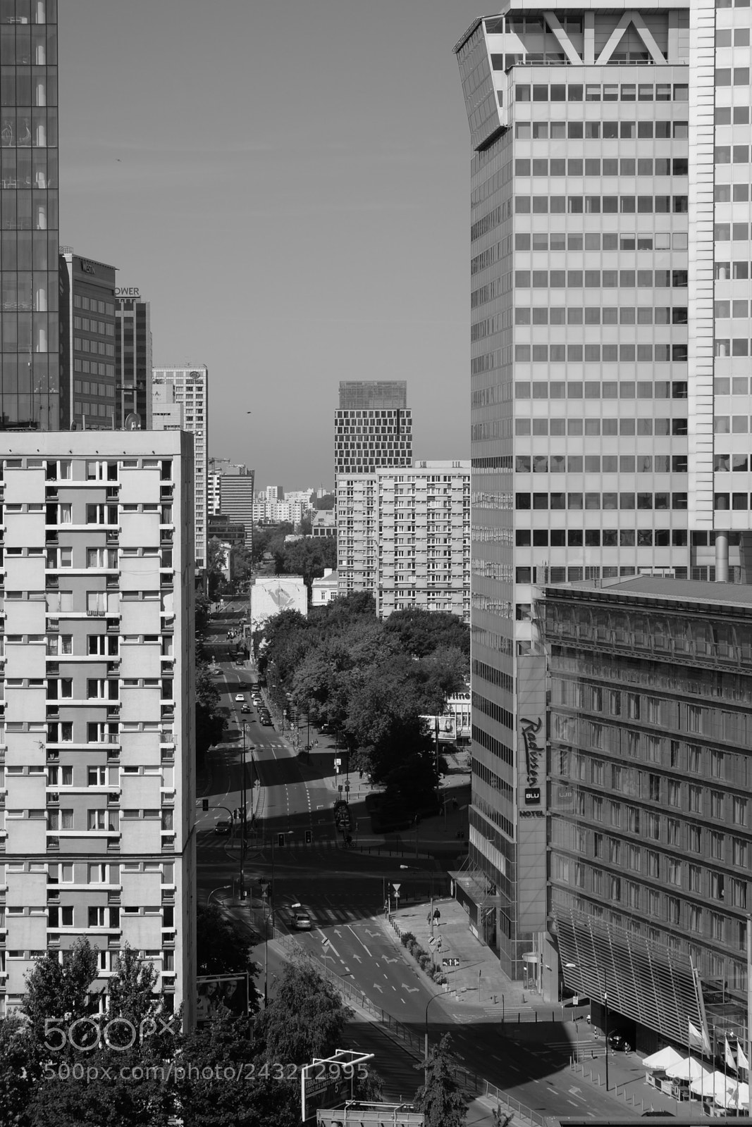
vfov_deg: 24.5
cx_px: 376
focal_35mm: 83
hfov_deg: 16.5
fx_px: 2600
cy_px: 564
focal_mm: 55
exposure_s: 1/80
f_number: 11
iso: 200
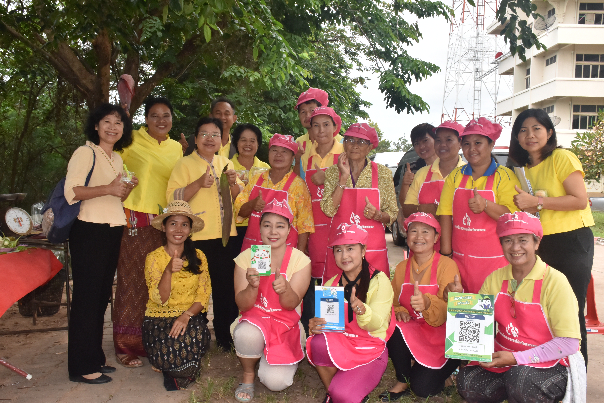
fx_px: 604
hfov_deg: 53.1
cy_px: 202
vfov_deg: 36.9
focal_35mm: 36
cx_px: 302
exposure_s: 1/200
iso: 640
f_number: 18
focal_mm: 24
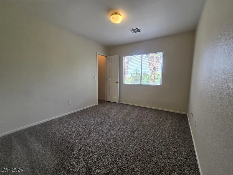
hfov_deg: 106.2
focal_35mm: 13
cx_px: 116
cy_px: 88
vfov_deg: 89.9
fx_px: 88
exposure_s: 1/120
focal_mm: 2.2
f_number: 2.2
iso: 64
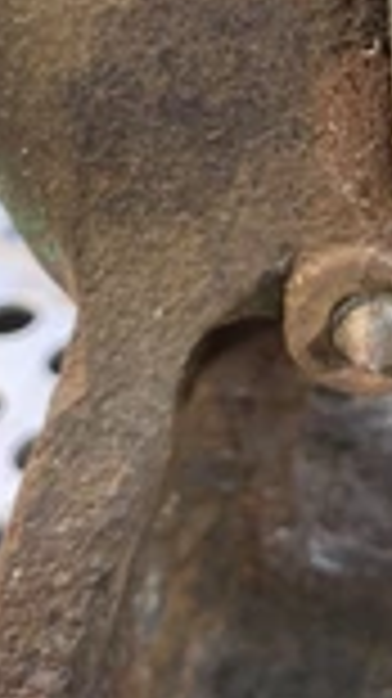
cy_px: 45
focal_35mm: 73
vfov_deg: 27.7
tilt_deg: -27.8
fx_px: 1351
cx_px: 599
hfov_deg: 15.2
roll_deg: -1.5
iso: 64
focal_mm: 4.25
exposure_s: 1/60
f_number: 1.8
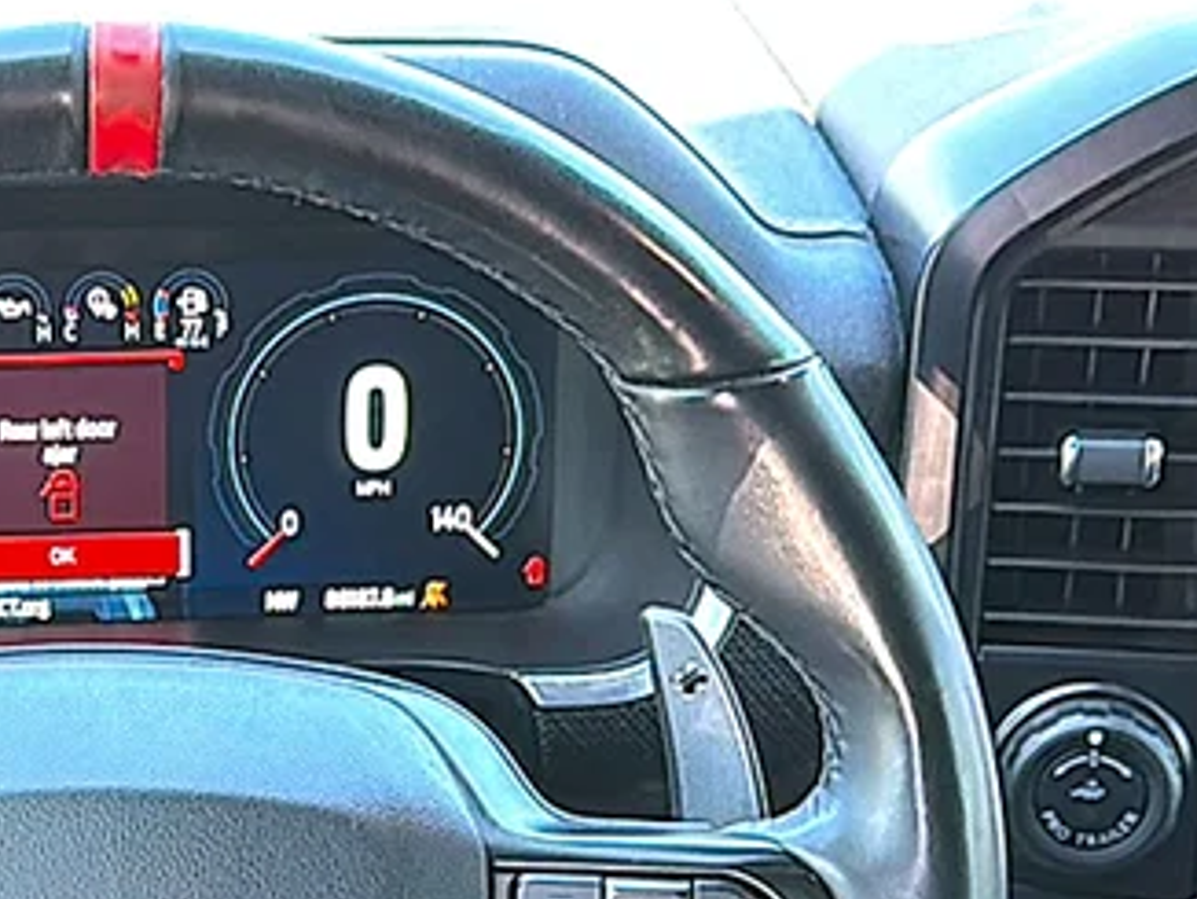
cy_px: 916
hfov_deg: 21.7
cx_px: 125
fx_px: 3045
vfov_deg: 16.4
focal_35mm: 88
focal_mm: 6.86
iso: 100
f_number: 1.78
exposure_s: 1/97
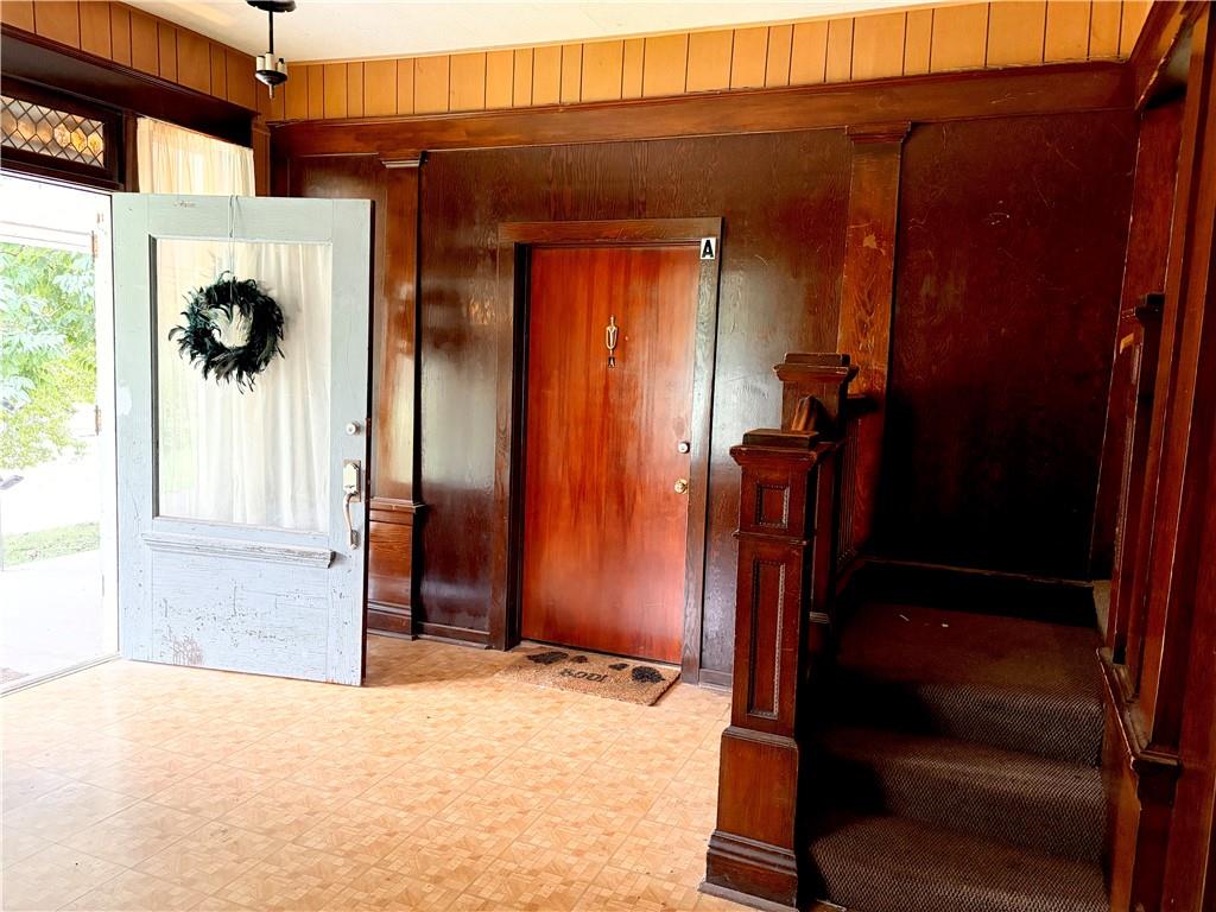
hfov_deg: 67.3
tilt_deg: -5.9
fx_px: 913
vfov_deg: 53.1
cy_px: 456
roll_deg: -1.7
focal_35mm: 26
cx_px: 608
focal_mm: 5.96
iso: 500
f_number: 1.6
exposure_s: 1/44
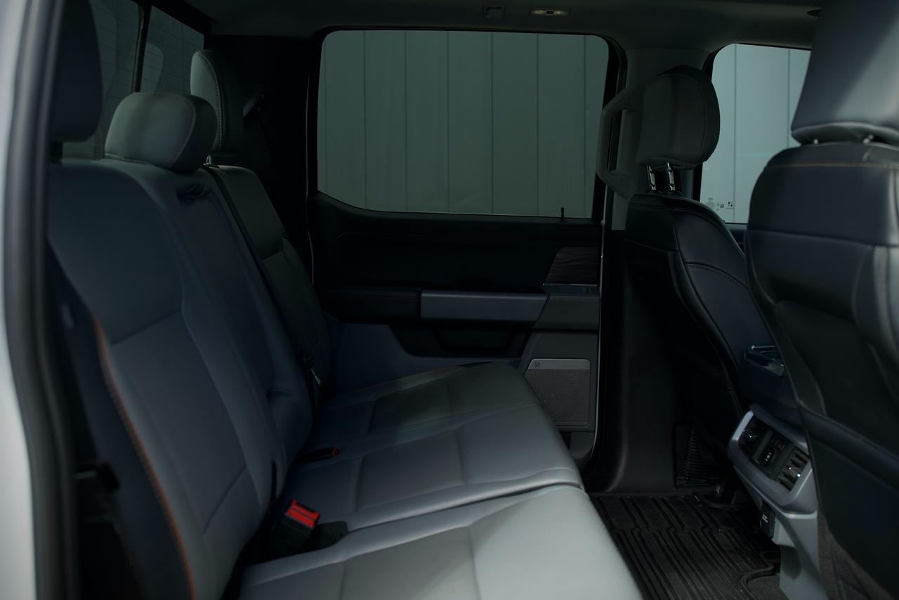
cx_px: 450
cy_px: 300
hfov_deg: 53.1
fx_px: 899
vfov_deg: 36.9
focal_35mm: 36
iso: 250
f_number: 2.8
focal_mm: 24
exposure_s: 1/50
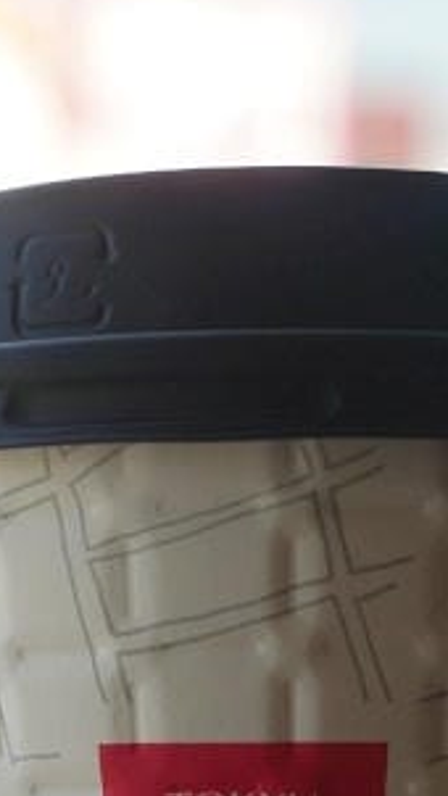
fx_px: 2807
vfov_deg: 15.9
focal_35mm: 133
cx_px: 92
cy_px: 720
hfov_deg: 9.1
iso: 100
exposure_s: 1/100
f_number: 5
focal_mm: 32
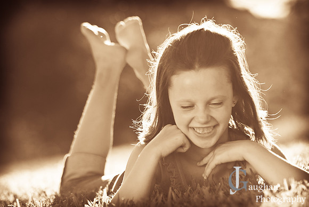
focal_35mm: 218
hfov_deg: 9.5
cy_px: 104
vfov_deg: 6.3
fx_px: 1869
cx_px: 154
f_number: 3.2
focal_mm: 145
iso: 200
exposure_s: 1/750
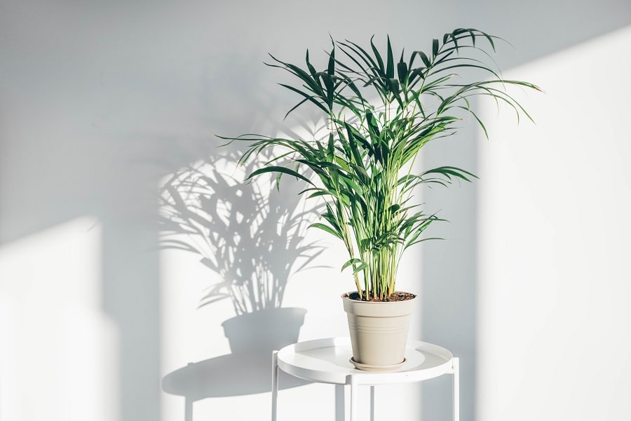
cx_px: 316
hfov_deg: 36.2
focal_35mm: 55
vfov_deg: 24.6
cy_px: 210
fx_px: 964
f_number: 2.2
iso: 200
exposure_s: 1/3200
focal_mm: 55
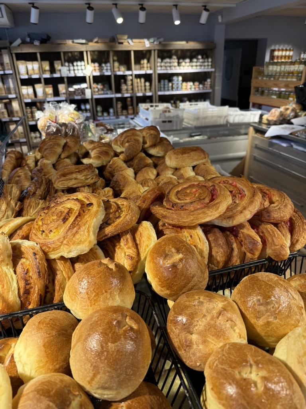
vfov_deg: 71.6
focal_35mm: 24
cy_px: 204
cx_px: 153
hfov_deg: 56.8
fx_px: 283
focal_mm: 6.76
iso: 80
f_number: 1.78
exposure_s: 1/100
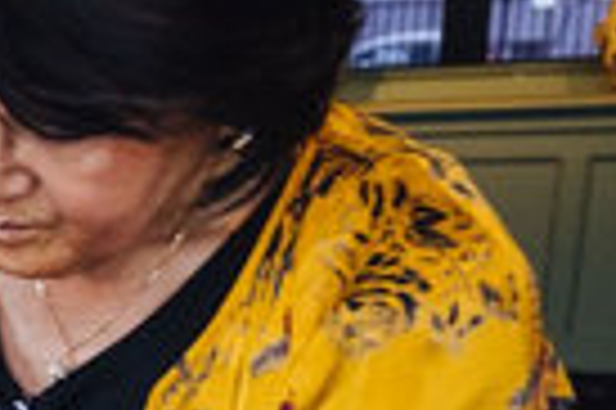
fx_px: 1624
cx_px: -870
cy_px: 494
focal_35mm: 95
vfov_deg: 13.9
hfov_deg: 14.3
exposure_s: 1/250
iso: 2200
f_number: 2.8
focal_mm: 14
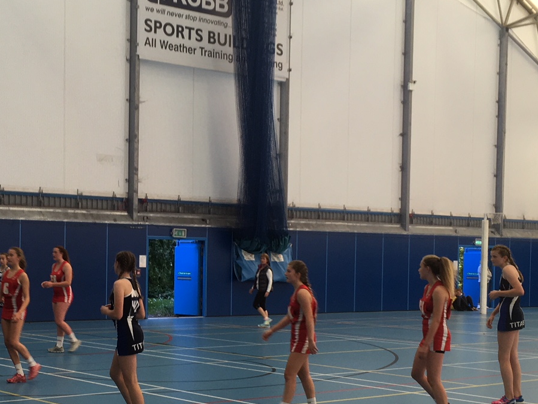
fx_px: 1011
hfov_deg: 29.4
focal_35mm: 65
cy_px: 275
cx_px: 149
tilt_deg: -0.8
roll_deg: +0.1
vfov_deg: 22.5
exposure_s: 1/50
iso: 32
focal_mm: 4.15
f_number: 2.2
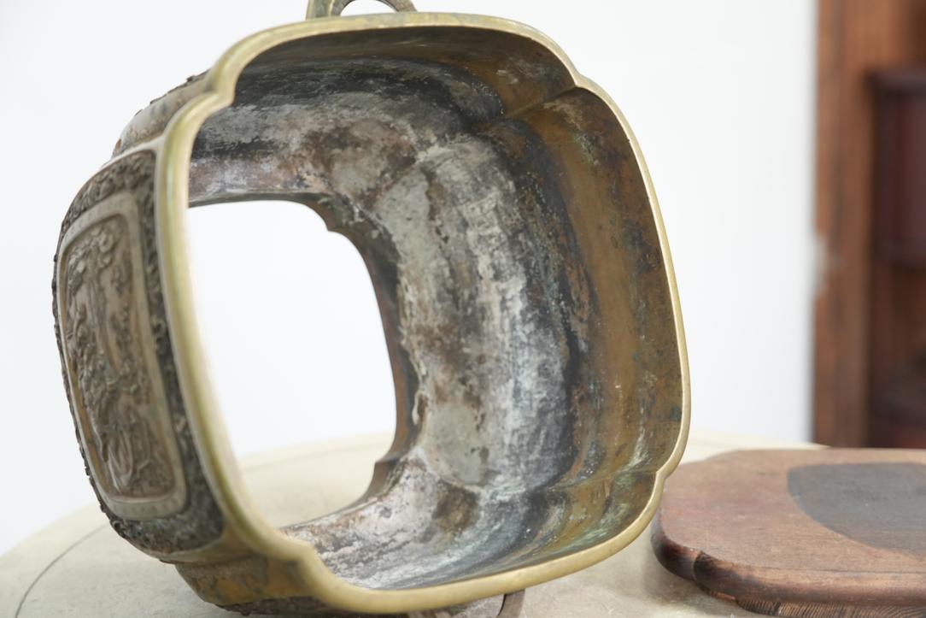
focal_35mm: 65
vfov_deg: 20.9
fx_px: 1672
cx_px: 463
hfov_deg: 31.0
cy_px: 309
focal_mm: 65
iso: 2500
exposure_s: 1/80
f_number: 4
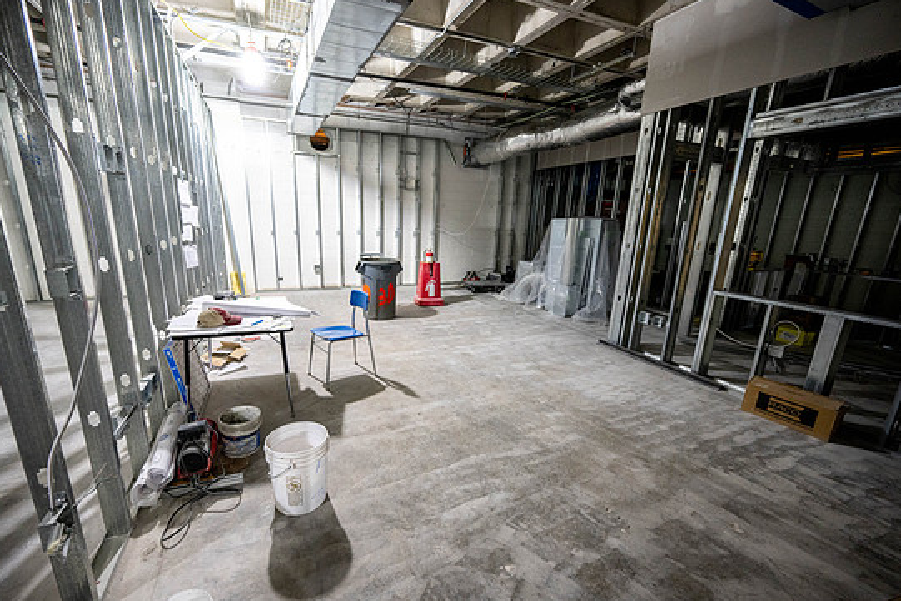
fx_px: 375
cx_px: 423
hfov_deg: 100.3
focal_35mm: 15
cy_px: 317
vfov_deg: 77.3
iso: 1250
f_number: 4
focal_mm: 14
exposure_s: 1/100
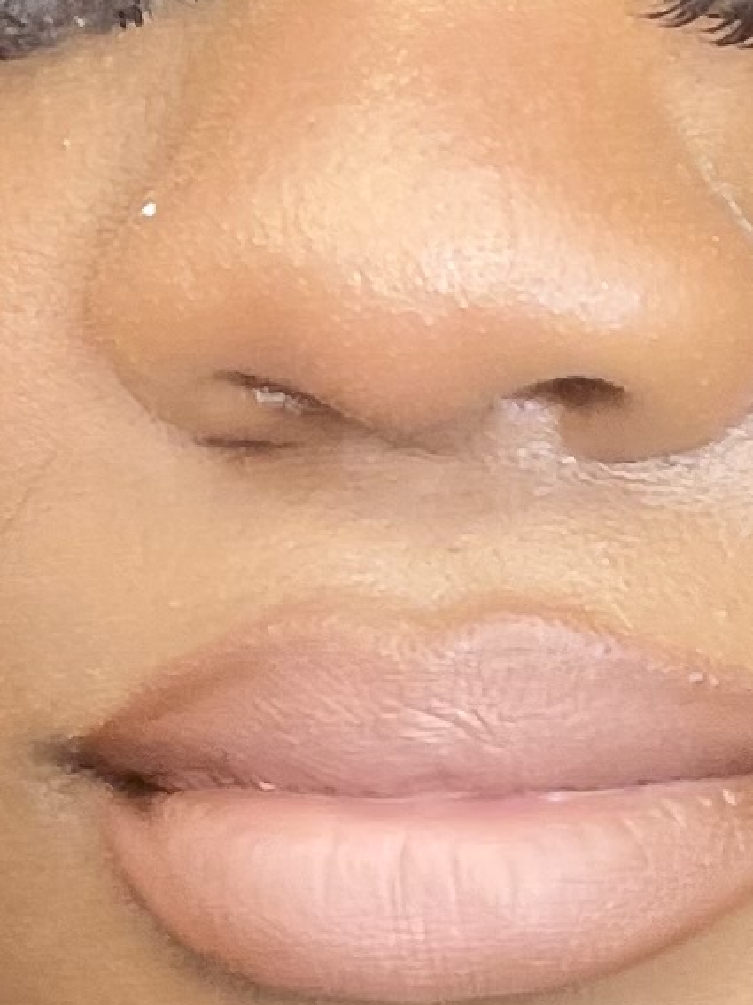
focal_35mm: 185
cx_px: 1091
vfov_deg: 10.7
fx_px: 5368
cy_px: 576
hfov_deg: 7.9
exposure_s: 1/60
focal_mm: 5.1
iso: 320
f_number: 1.6
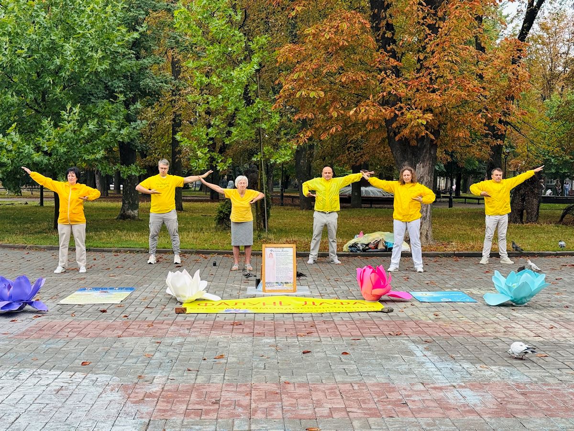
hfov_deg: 39.7
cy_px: 216
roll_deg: -2.1
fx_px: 796
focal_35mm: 48
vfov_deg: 30.3
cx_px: 287
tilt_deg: -2.3
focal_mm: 6.76
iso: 64
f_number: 1.78
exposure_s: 1/574
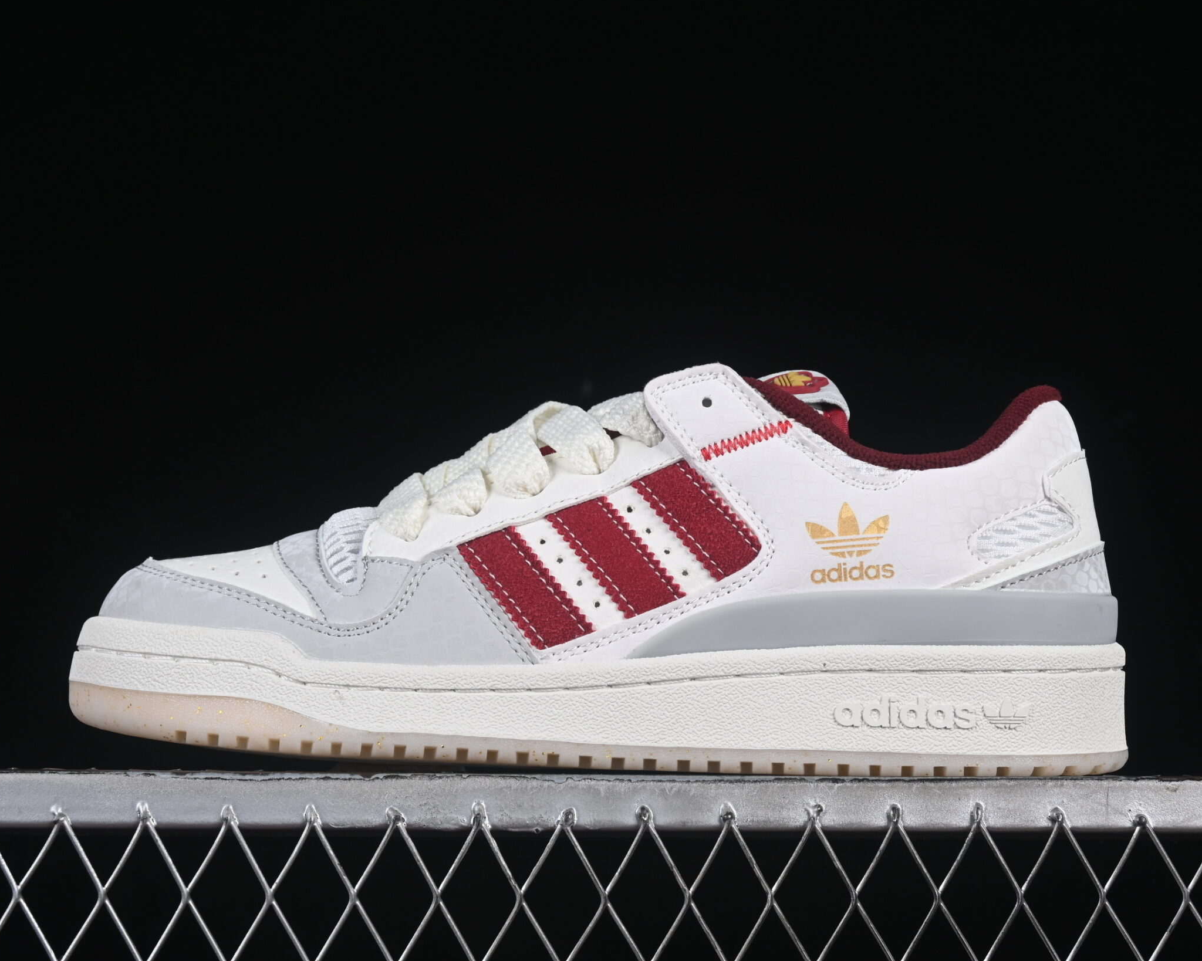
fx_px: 3130
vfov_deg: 17.5
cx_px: 602
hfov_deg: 21.7
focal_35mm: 88
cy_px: 464
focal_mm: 50
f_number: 8
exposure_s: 1/80
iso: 160
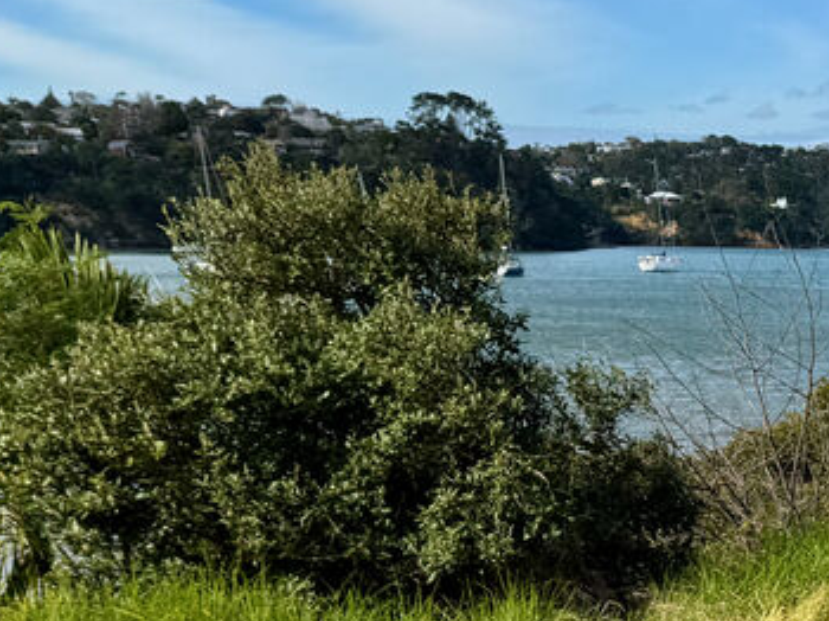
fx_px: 1891
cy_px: 806
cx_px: 1331
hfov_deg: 20.3
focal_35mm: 79
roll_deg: -3.5
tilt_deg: -14.3
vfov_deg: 17.5
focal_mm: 6.76
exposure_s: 1/3597
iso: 80
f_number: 1.78
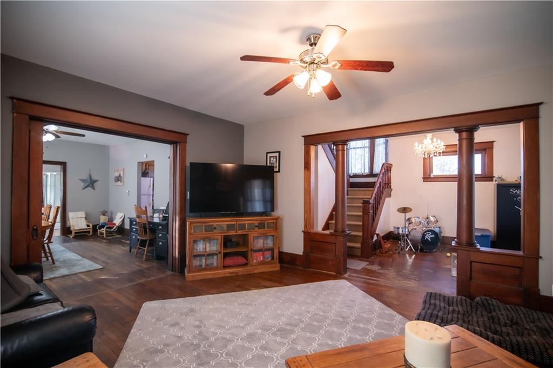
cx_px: 276
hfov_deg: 96.8
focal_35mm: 16
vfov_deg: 73.7
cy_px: 184
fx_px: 246
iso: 500
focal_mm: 16
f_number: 3.5
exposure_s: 1/250
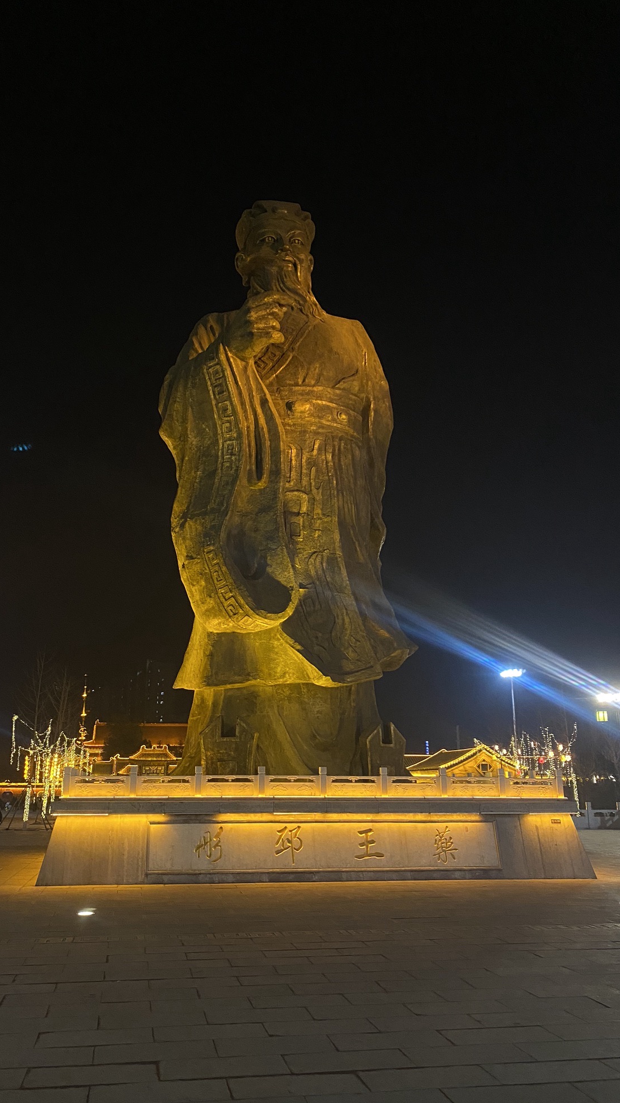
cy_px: 564
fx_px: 848
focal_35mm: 29
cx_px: 275
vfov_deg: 66.1
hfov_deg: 40.1
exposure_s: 1/50
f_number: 1.8
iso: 250
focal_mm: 4.25
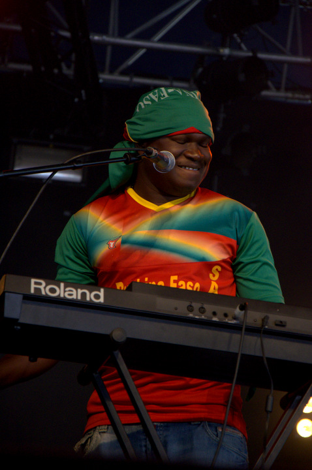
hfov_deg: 8.7
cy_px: 235
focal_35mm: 158
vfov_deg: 13.1
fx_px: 2053
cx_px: 156
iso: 2500
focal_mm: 105
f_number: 5.6
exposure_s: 1/160
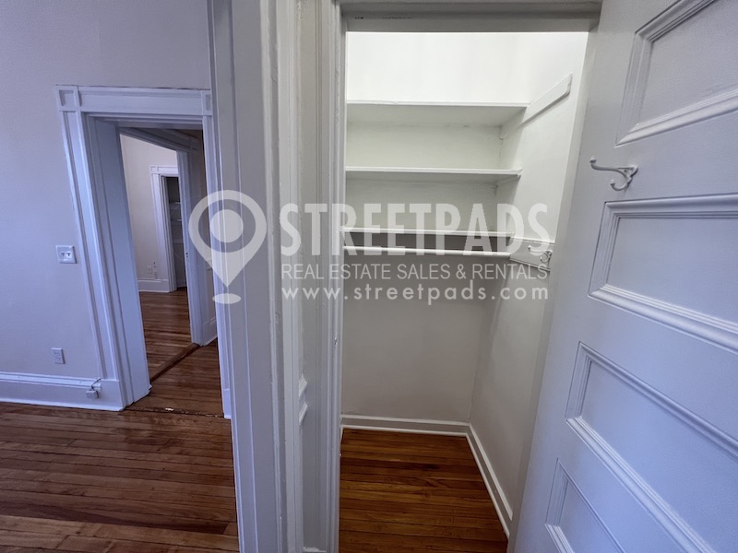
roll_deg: -2.5
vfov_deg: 89.9
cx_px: 369
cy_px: 276
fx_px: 277
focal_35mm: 13
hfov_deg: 106.2
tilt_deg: -10.7
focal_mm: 1.57
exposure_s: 1/120
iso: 160
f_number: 1.8
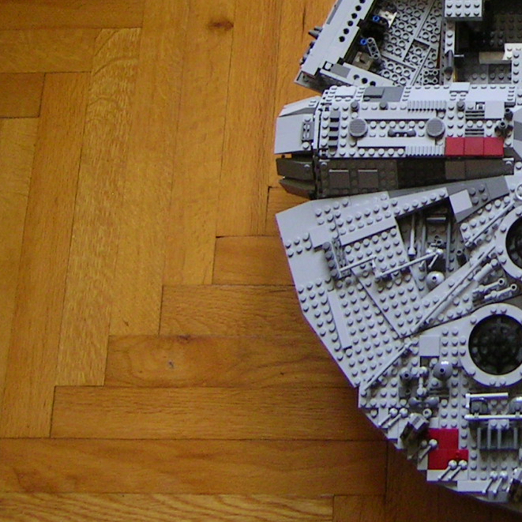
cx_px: 588
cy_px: 93
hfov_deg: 21.2
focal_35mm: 77
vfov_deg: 22.1
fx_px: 1314
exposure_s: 1/13.1
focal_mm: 5.6
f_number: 2.8
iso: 100
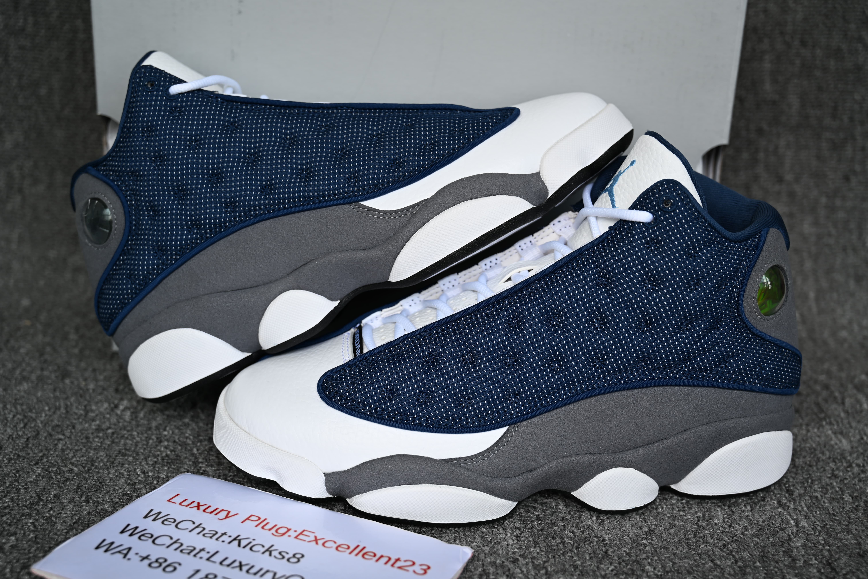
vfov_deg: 31.9
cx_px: 434
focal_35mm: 42
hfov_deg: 46.4
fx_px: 1013
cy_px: 290
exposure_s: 1/100
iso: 100
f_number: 5
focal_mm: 42
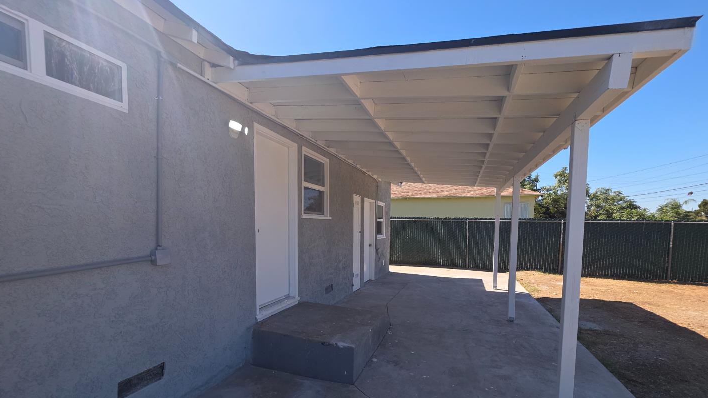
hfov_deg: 103.0
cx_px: 356
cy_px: 248
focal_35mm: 15
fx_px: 282
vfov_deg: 69.5
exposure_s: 1/591
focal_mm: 2.2
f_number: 1.9
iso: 20
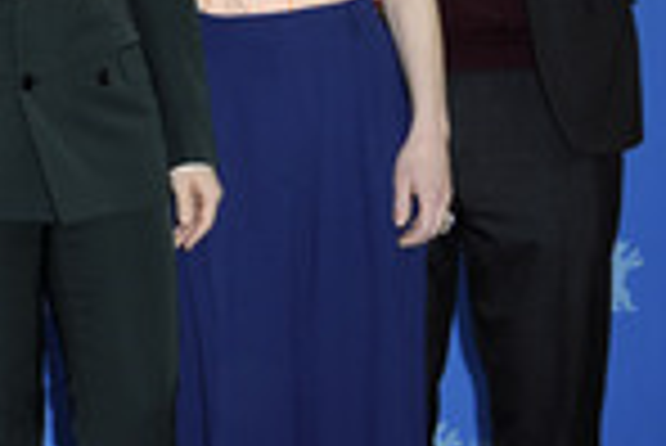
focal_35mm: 152
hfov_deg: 12.9
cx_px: -288
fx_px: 2815
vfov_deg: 8.9
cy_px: -140
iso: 800
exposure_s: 1/200
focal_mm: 50
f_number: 6.3
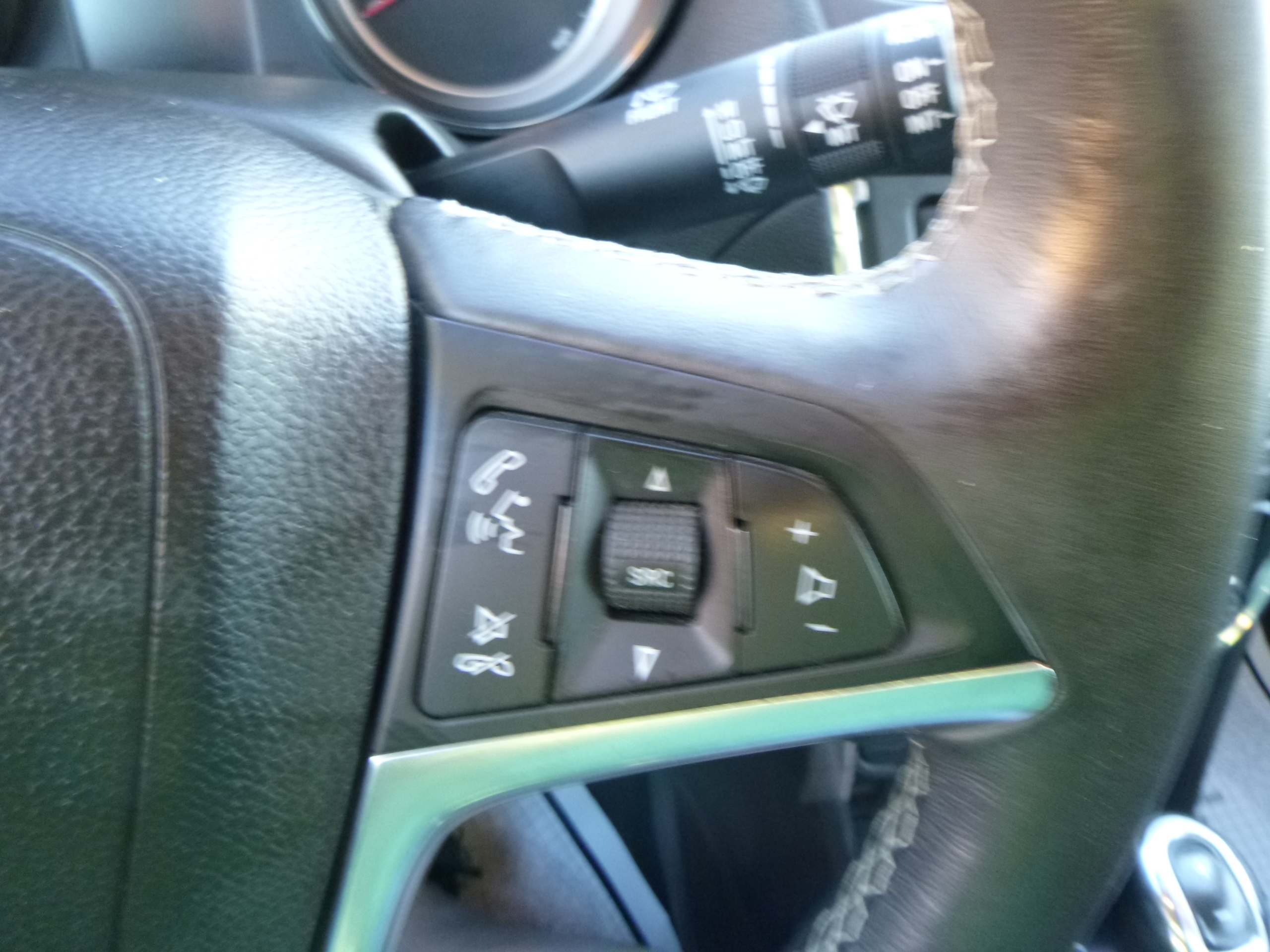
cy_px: 476
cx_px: 635
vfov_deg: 54.9
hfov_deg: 69.4
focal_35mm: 25
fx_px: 917
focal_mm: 4.5
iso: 400
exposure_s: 1/5
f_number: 3.9
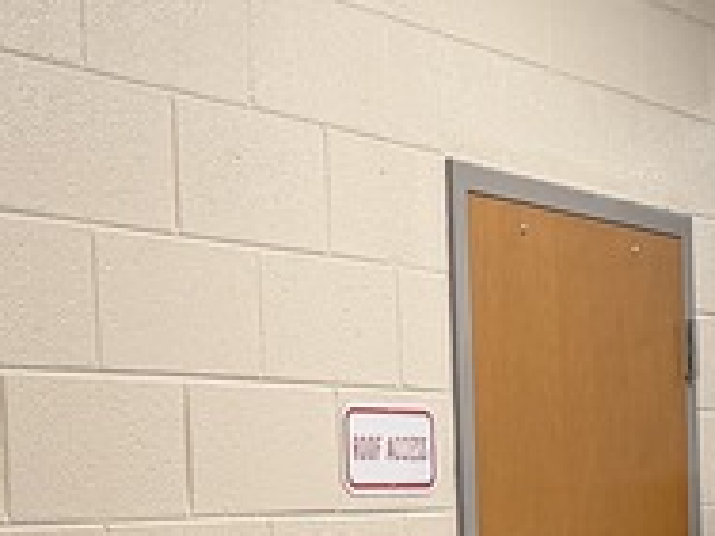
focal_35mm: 131
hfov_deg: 13.2
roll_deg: -1.4
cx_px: 1396
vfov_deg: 11.0
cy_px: 726
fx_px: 2706
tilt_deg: -5.4
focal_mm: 6.76
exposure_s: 1/120
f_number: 1.78
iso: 400
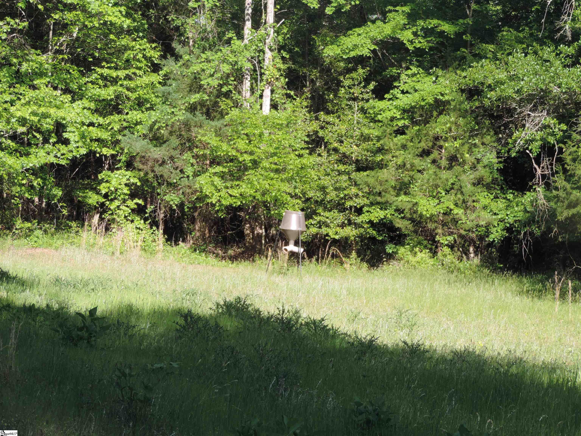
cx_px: 290
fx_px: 2014
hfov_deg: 16.4
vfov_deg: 12.3
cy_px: 218
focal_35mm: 120
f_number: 4.2
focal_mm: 21.4
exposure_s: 1/160
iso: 80
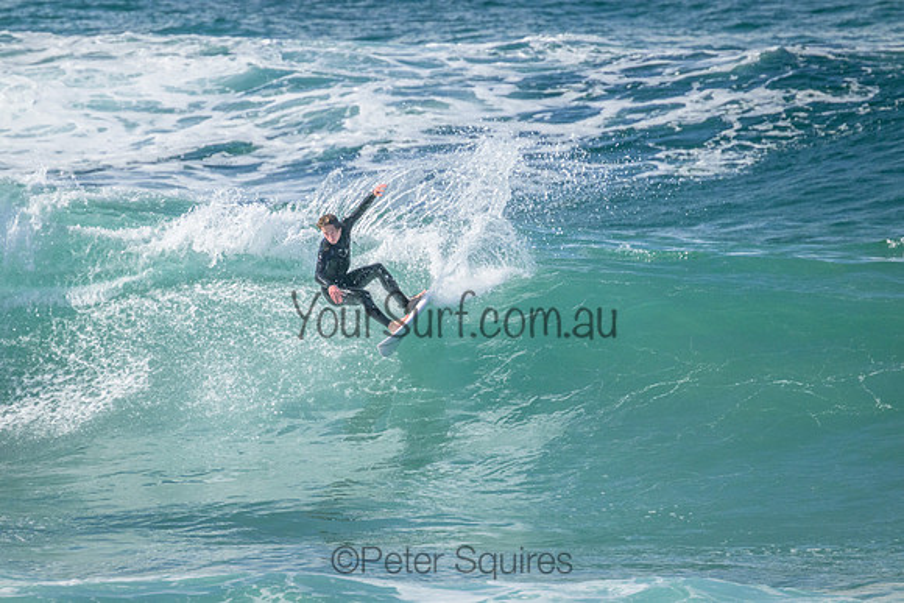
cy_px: 302
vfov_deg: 1.7
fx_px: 20093
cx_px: 452
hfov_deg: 2.6
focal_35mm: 800
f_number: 11
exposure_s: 1/1600
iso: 2500
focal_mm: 800
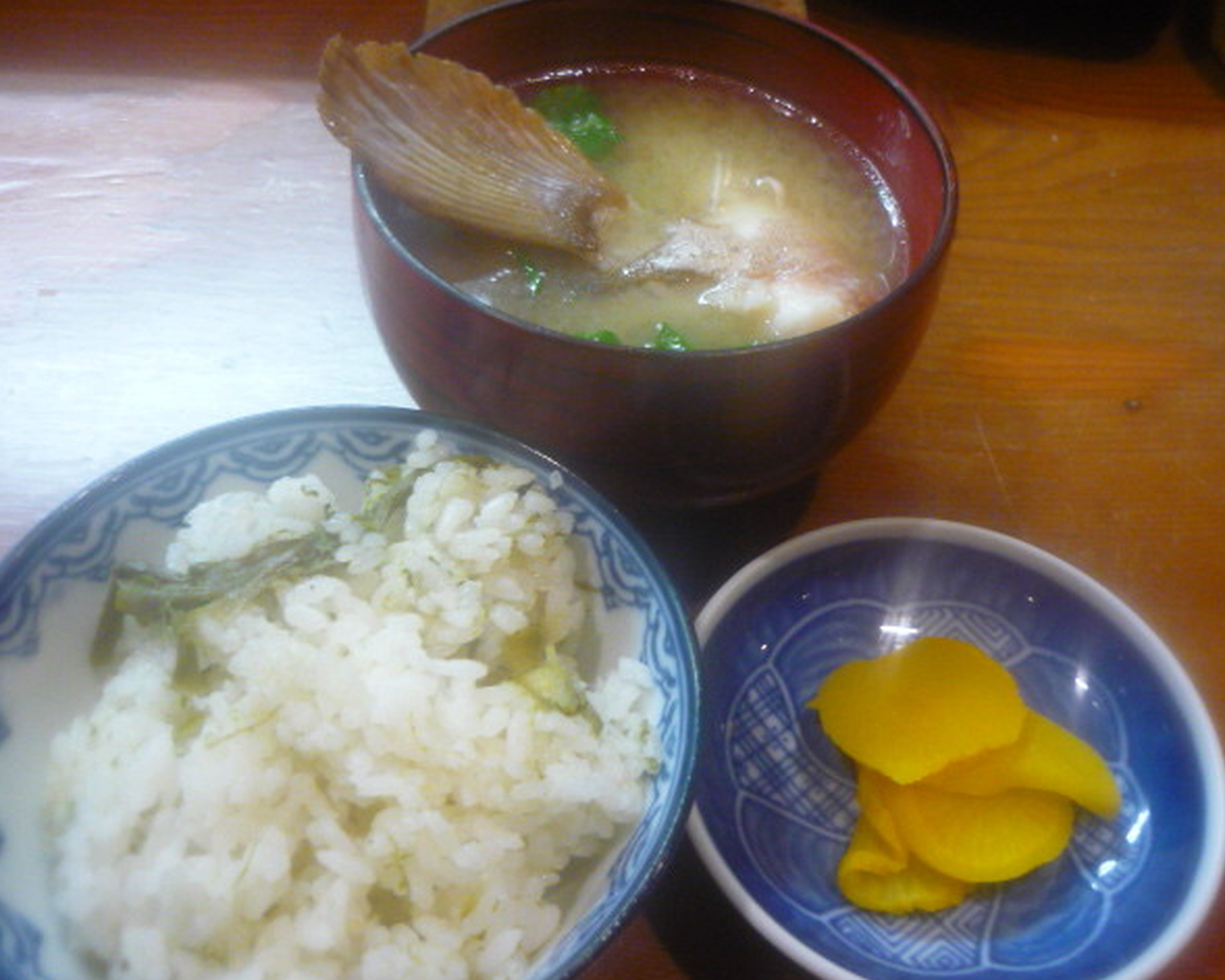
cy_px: 493
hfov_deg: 51.5
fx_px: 1269
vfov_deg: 42.2
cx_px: 626
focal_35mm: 35
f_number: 2.8
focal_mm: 5.5
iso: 400
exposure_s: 1/15
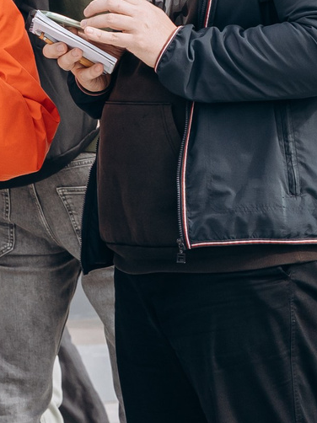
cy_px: 129
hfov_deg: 3.8
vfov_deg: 5.0
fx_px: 4803
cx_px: 58
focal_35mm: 393
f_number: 5
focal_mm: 78
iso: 250
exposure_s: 1/1000
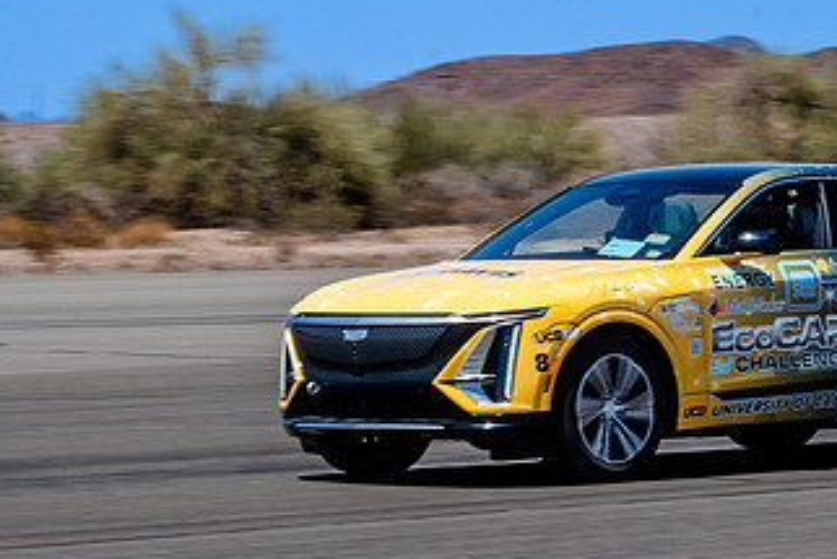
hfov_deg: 9.0
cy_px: 352
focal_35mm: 228
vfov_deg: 6.0
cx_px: 566
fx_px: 5303
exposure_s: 1/250
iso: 250
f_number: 16
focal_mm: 94
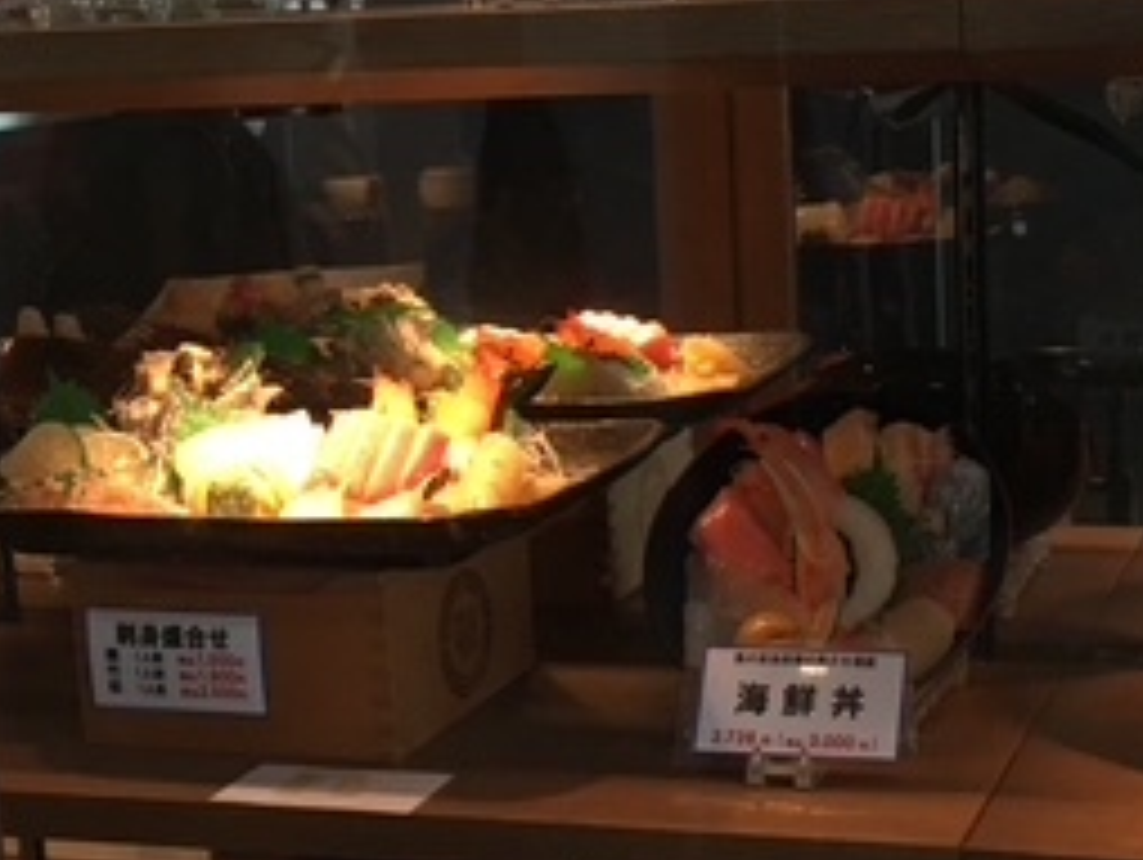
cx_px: 702
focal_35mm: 73
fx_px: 2413
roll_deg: +2.2
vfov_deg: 20.2
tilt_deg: -12.9
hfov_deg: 26.6
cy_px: 527
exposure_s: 1/30
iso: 80
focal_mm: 4.15
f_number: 2.2
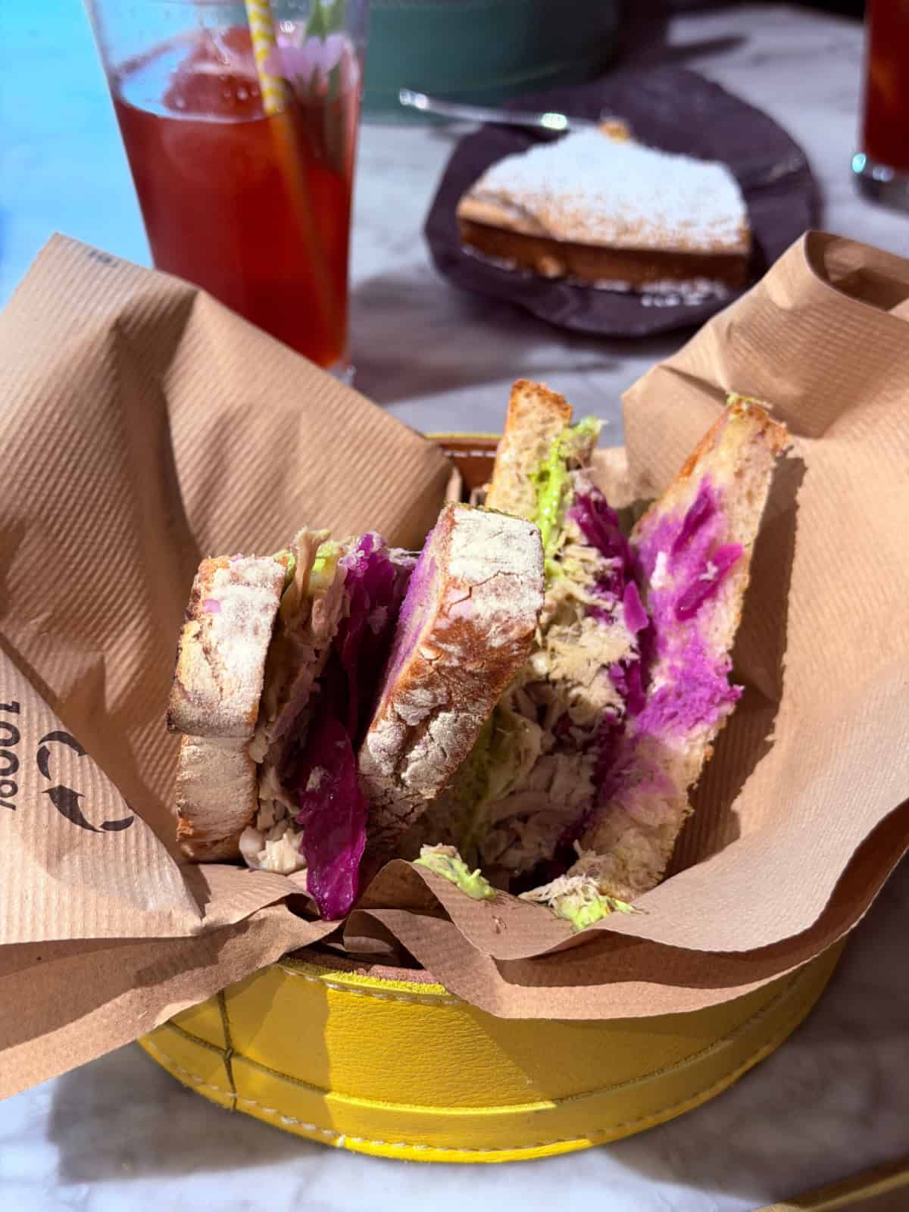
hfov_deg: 30.3
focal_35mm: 48
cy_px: 606
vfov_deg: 39.7
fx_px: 1681
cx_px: 454
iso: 250
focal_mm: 6.8
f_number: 1.8
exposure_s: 1/50
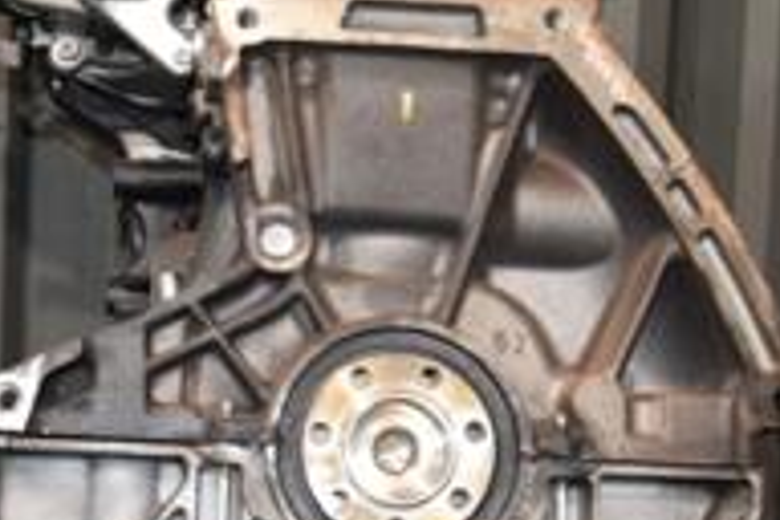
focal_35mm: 99
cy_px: 223
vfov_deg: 13.9
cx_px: 195
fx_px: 2135
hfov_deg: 20.5
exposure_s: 1/60
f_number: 5
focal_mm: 21
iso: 800
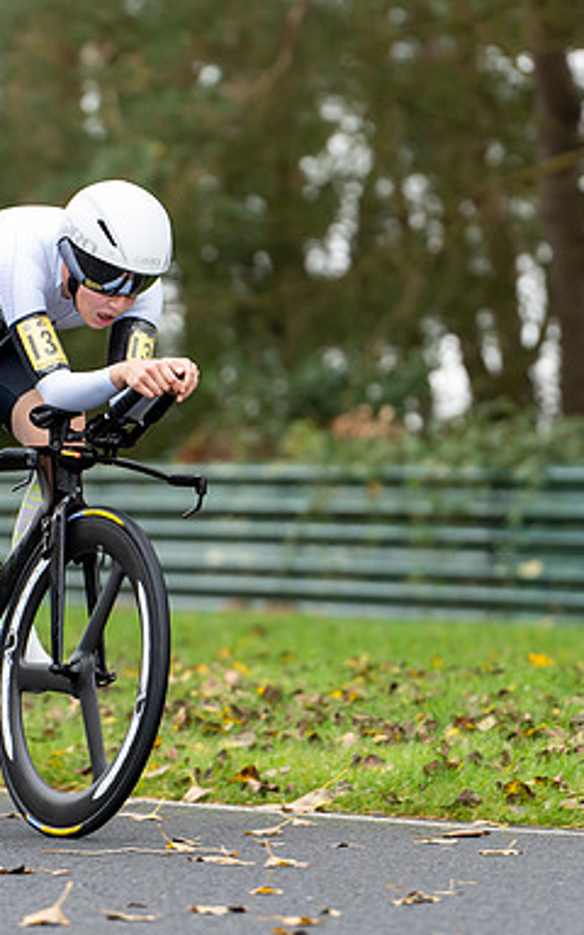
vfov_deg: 6.9
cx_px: 202
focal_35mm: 306
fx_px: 7792
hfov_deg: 4.3
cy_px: 464
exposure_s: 1/1000
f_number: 3.5
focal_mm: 180
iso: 1250
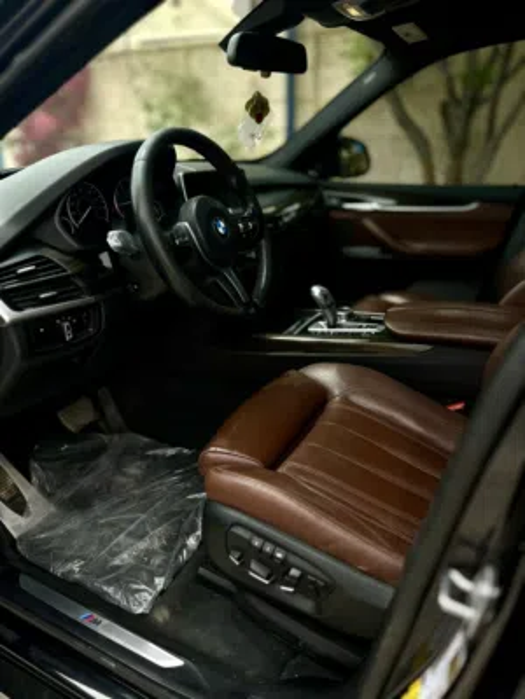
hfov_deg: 56.8
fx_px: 485
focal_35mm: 24
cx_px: 262
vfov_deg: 71.6
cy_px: 350
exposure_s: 1/1374
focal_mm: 6.86
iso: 80
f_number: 1.78
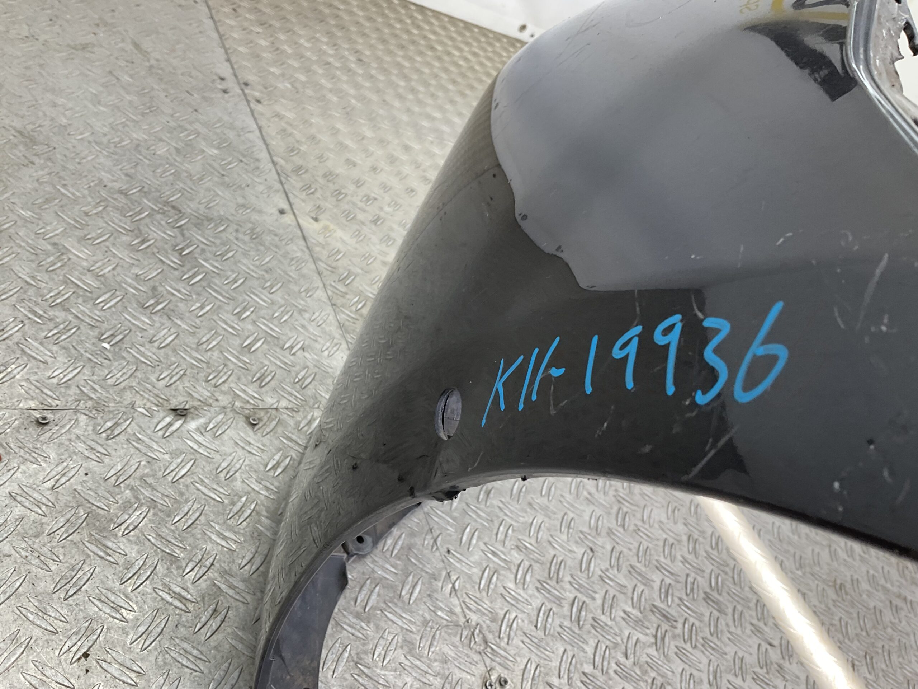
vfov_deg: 48.2
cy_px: 344
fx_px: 769
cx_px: 459
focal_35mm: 29
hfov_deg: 61.7
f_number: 1.8
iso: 25
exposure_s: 1/100
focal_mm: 3
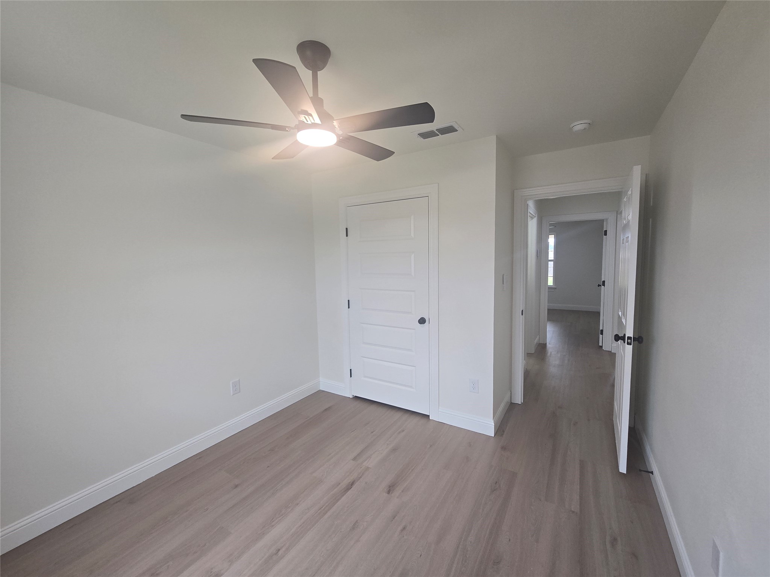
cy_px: 288
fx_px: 289
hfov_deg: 106.2
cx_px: 385
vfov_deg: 89.9
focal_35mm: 13
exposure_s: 1/60
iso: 64
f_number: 2.2
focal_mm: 2.2
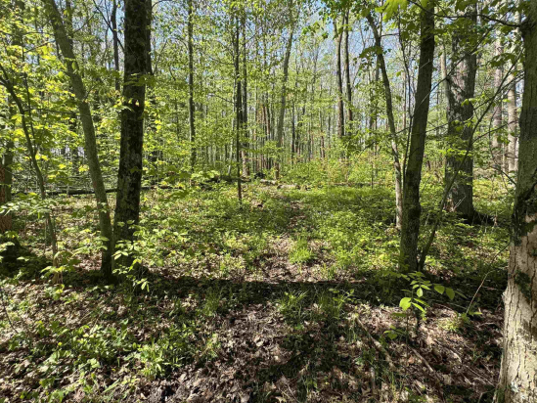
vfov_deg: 74.5
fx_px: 264
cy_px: 178
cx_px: 260
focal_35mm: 17
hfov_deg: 91.0
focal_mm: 2.22
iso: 40
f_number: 2.2
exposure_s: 1/394
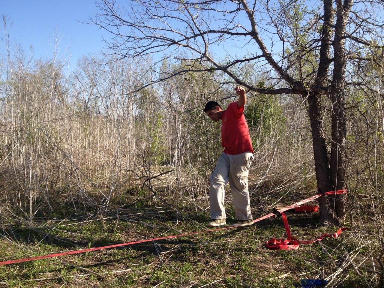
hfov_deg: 52.6
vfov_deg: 40.7
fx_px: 388
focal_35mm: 35
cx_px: 192
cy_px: 144
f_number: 2.4
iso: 50
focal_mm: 4.28
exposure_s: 1/908
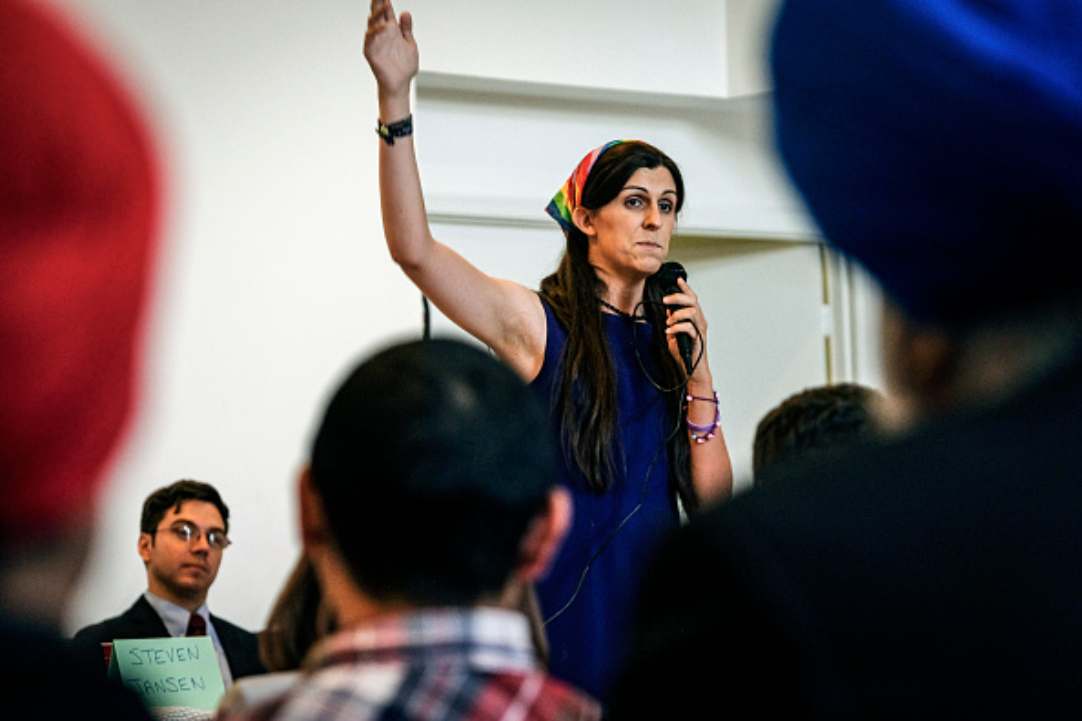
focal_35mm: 121
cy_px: 360
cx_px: 541
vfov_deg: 11.3
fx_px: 3636
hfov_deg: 16.9
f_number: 2.8
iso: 1000
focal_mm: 80.4
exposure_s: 1/80
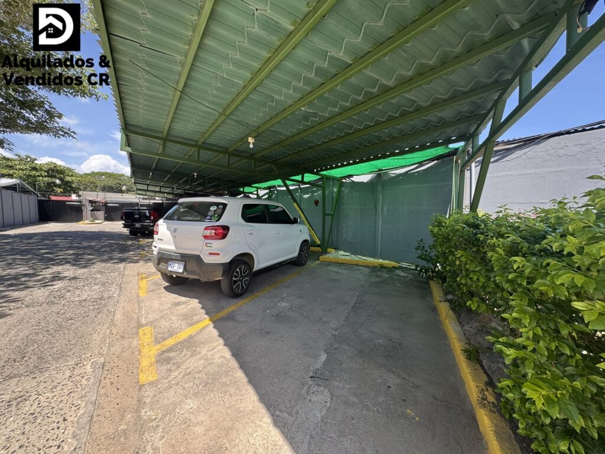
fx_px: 245
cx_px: 302
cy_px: 227
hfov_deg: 102.1
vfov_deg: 85.7
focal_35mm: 14
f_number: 2.2
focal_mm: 2.22
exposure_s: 1/232
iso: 40
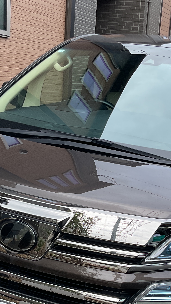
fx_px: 475
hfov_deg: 20.3
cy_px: 211
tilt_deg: -16.8
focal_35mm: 59
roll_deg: -5.0
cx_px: 115
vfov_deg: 35.0
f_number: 1.8
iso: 16
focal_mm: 3
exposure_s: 1/534
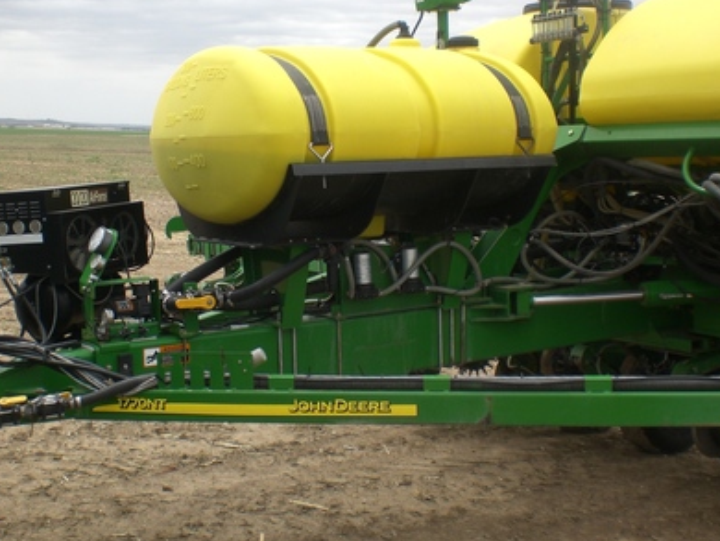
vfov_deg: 27.6
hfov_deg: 36.1
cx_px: 301
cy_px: 279
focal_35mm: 53
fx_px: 1103
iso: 50
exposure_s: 1/400
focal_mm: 6.3
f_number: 4.4
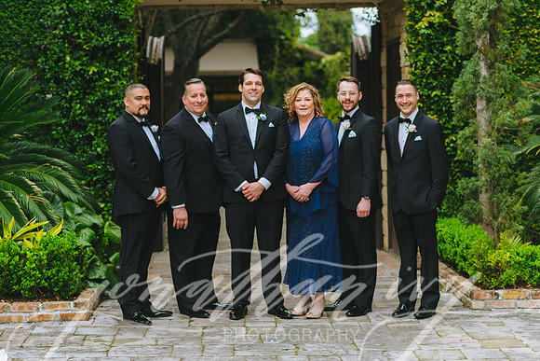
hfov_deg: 23.9
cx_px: 270
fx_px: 1275
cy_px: 180
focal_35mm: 85
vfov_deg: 16.1
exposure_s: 1/800
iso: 400
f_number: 2.8
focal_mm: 85
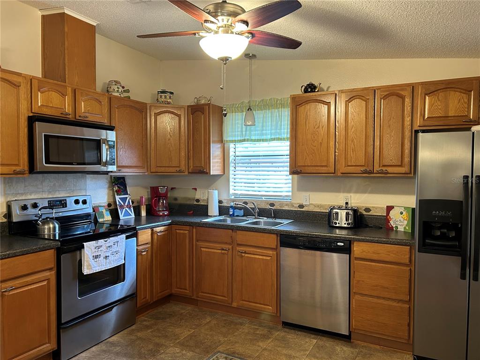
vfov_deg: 53.1
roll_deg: -0.1
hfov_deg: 67.3
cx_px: 240
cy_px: 180
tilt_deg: -2.1
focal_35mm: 26
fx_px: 361
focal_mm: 5.7
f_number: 1.5
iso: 200
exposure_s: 1/60
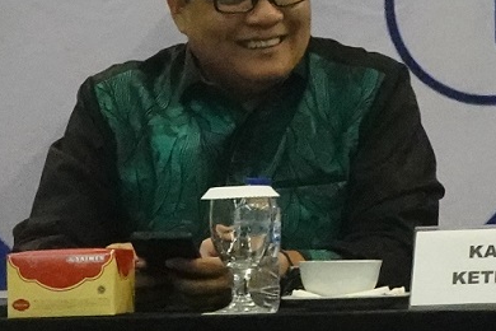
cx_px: 1064
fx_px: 5084
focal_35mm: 369
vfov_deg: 3.7
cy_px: -376
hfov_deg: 5.4
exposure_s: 1/100
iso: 4000
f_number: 5.6
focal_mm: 26.42
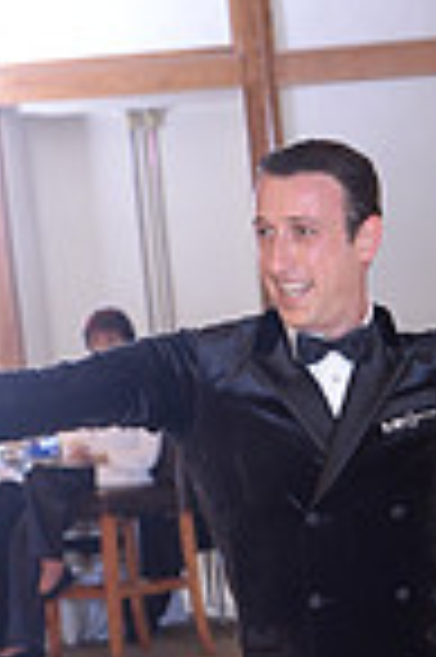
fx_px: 3623
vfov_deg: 10.1
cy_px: 896
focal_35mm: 199
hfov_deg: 6.7
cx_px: 793
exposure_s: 1/200
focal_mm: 50
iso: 1250
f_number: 5
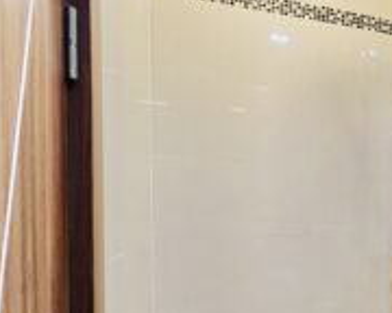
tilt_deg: -1.4
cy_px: 220
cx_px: 440
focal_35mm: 36
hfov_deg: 39.9
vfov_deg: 40.4
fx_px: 418
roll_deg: -0.5
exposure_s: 1/50
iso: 320
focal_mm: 1.57
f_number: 1.8
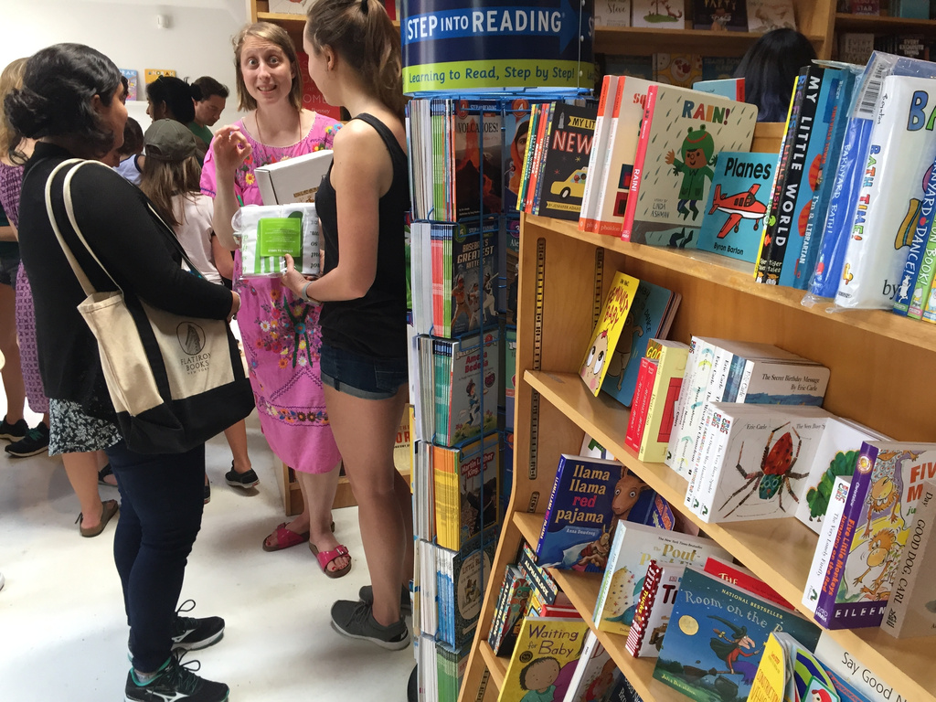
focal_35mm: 29
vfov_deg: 48.2
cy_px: 351
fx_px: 784
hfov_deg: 61.7
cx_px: 468
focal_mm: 4.2
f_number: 2.2
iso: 40
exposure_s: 1/30
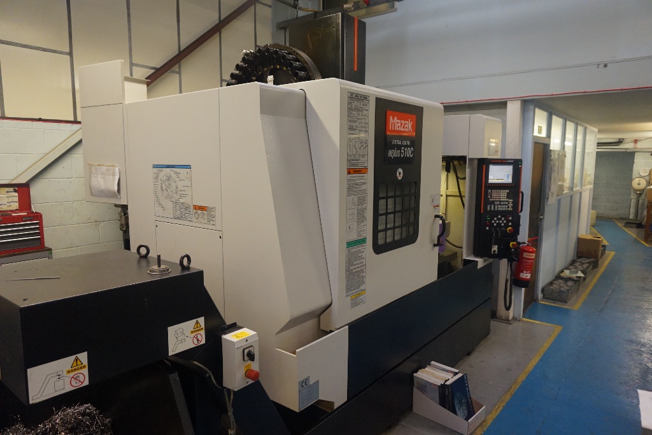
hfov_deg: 73.7
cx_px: 326
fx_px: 435
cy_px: 218
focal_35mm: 24
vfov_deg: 53.1
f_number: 4
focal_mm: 16
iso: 1600
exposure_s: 1/160
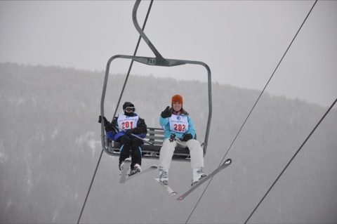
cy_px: 112
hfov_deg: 13.1
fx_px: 1473
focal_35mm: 158
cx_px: 168
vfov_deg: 8.7
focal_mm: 105
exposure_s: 1/500
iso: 200
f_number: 5.6
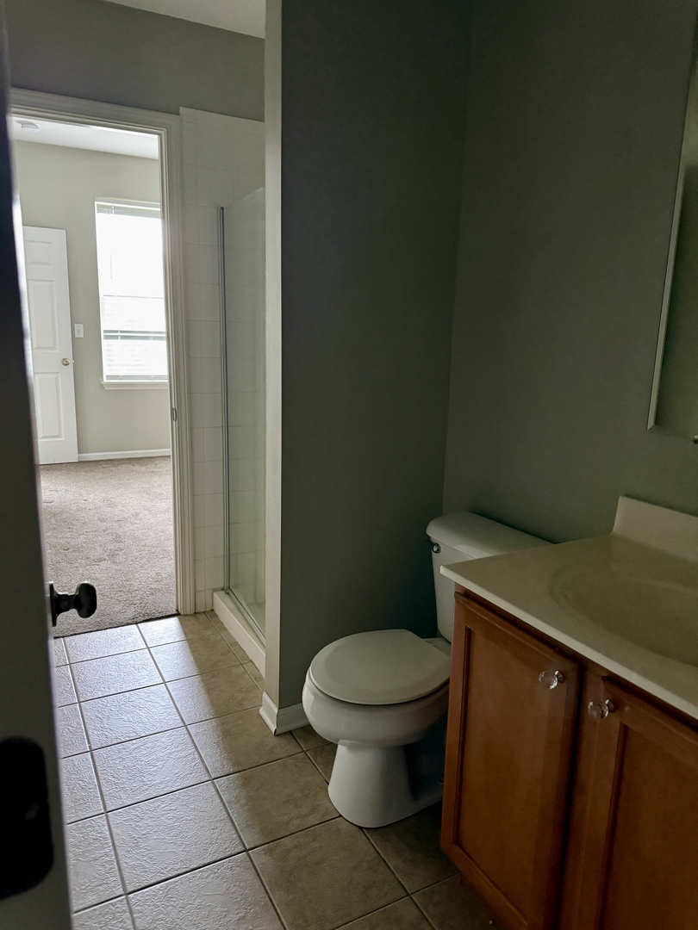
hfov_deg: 56.8
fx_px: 645
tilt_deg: -11.2
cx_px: 349
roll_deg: -2.2
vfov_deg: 71.6
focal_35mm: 24
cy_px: 465
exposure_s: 1/34
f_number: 1.78
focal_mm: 6.76
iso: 1000
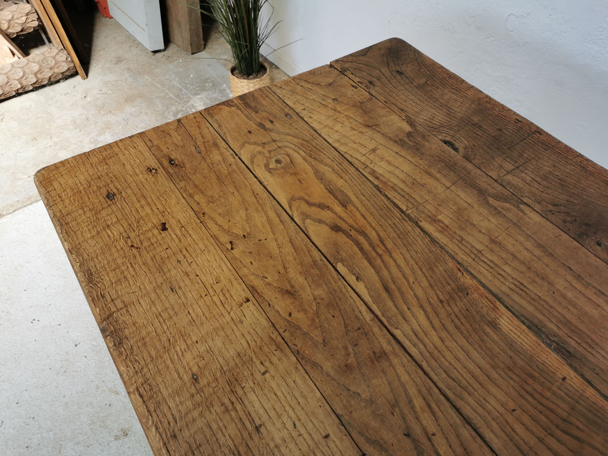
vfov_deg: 51.4
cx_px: 304
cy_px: 228
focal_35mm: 27
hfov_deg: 65.3
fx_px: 474
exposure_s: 1/156
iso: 50
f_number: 1.8
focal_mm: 5.58
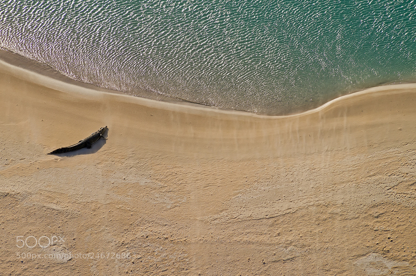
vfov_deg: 4.6
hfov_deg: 6.9
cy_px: 138
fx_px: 3463
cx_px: 208
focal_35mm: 300
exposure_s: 1/640
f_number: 10
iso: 200
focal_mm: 200
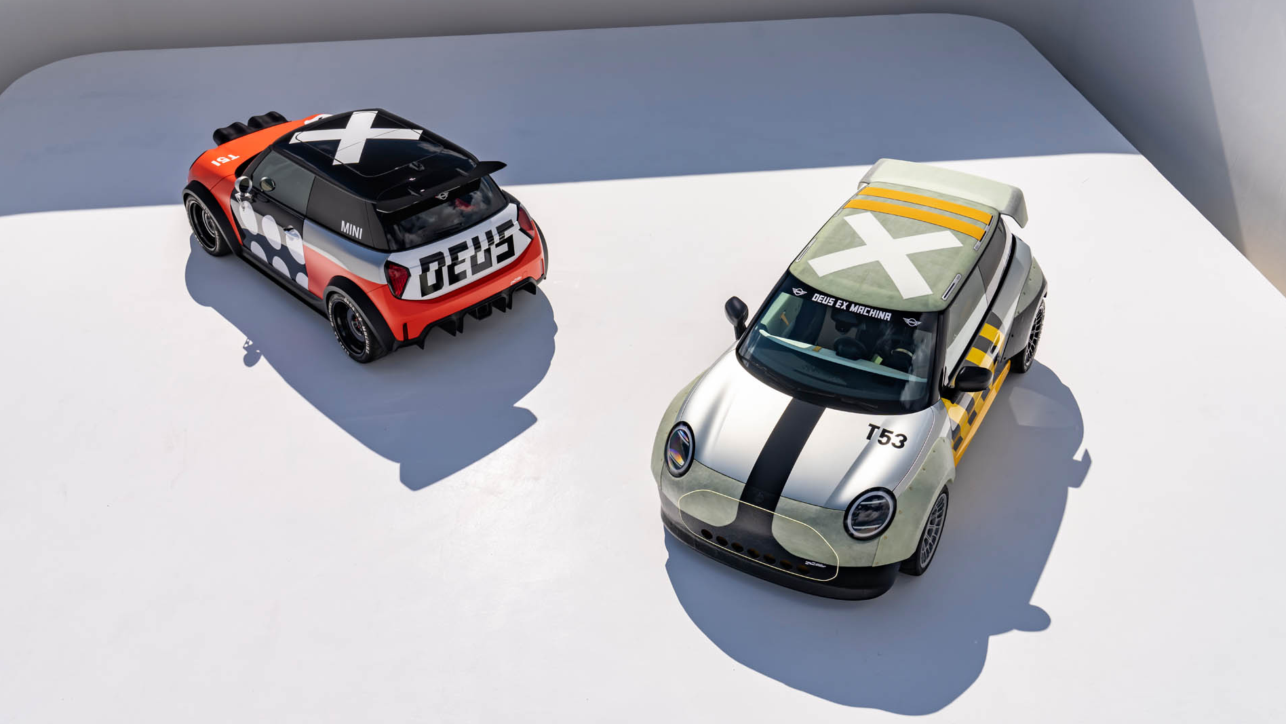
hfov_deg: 56.6
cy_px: 318
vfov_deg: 33.7
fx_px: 1194
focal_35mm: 35
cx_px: 650
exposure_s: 1/160
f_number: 9
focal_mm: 33
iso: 100
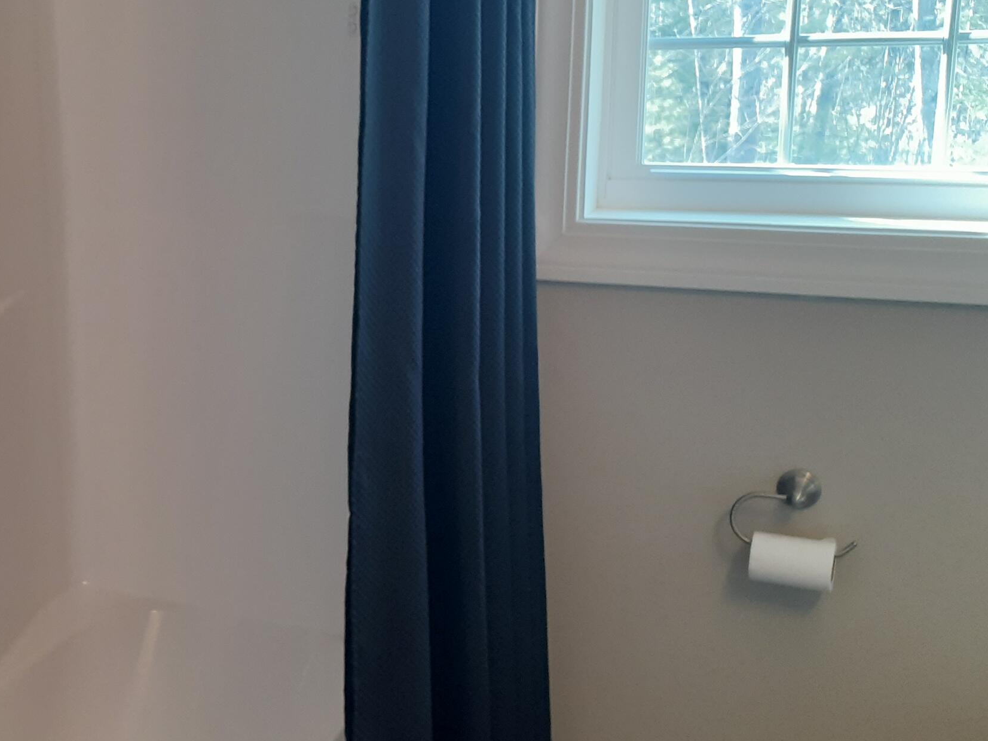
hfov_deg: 37.2
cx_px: 164
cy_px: 335
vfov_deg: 29.7
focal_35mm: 49
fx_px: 1399
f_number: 1.9
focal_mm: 3.6
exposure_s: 1/60
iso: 125
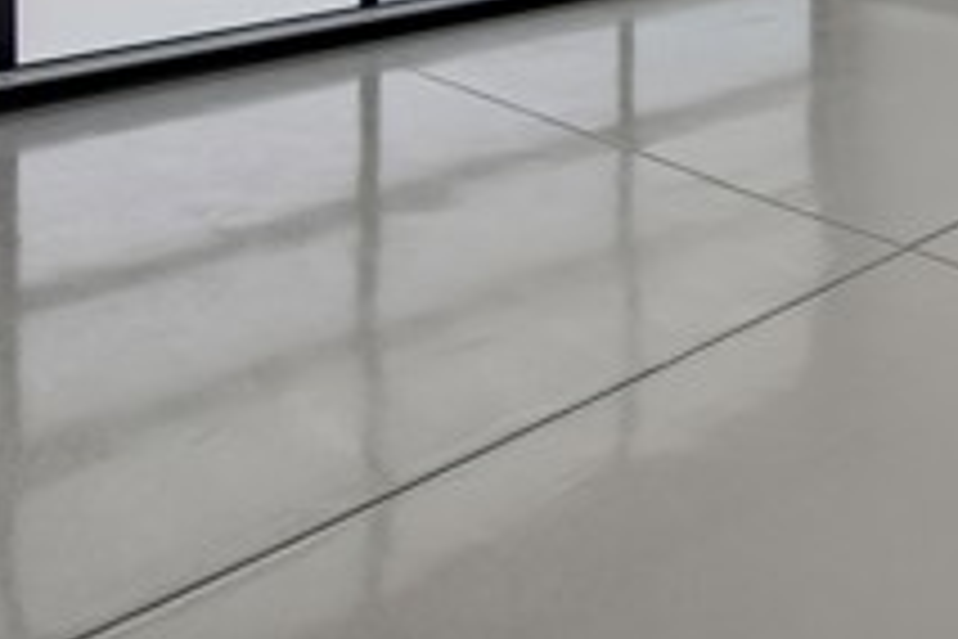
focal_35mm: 45
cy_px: -304
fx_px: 1197
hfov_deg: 42.4
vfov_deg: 24.0
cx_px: 706
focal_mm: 10
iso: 400
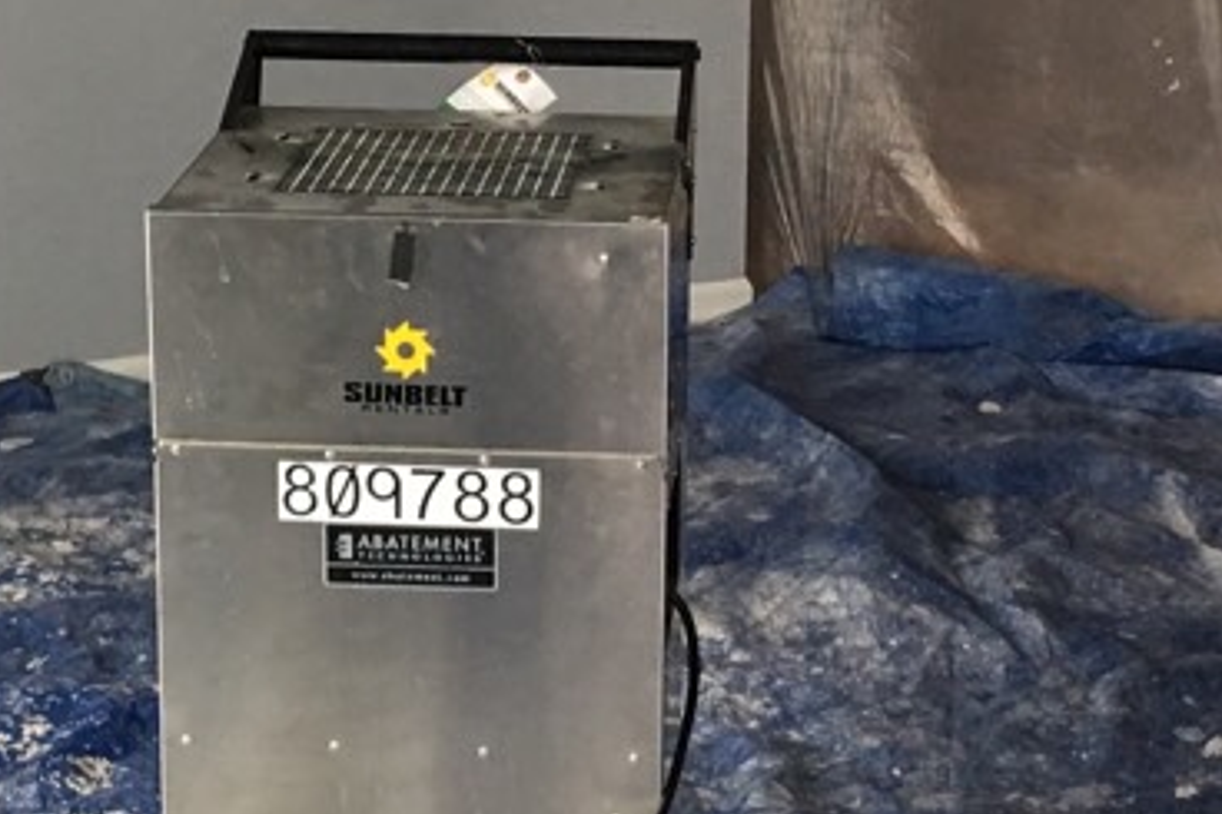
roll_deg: -1.0
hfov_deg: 19.5
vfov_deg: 13.0
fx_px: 3562
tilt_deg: -15.1
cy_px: 309
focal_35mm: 105
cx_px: 538
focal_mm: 4.15
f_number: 2.2
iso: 32
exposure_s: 1/30
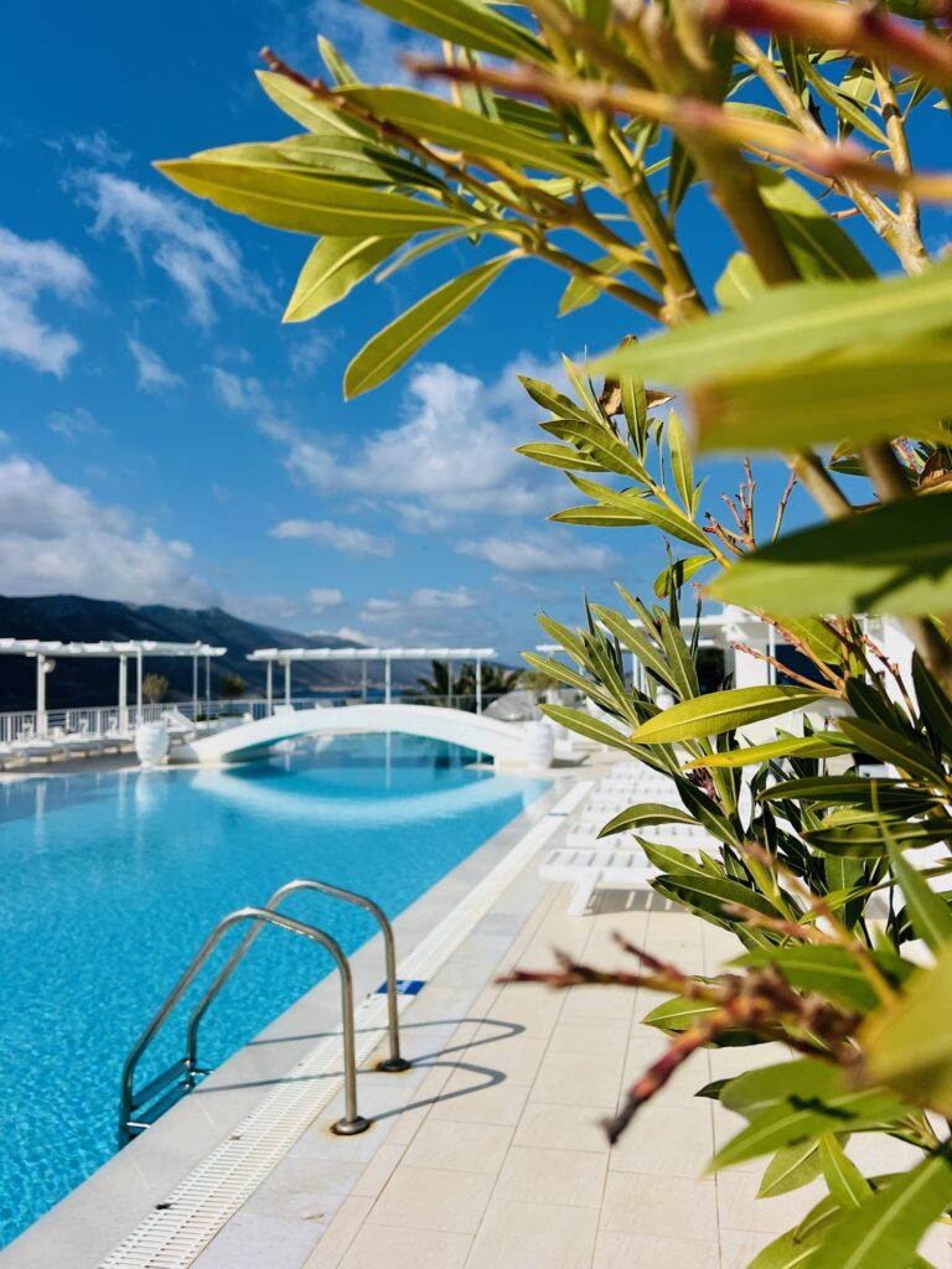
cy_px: 634
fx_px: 953
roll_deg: +0.4
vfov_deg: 67.3
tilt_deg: +4.0
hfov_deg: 53.1
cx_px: 476
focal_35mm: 26
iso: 50
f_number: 1.5
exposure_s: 1/10309
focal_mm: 5.7
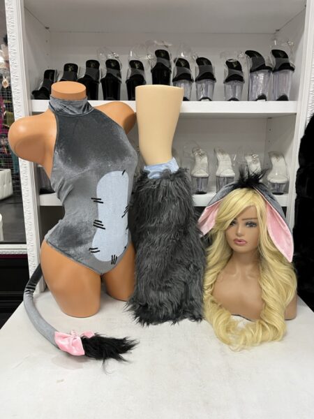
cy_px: 210
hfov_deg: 53.1
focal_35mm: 26
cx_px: 157
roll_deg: -0.4
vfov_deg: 67.3
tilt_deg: -13.2
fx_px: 314
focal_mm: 5.1
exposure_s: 1/60
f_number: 1.6
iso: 160
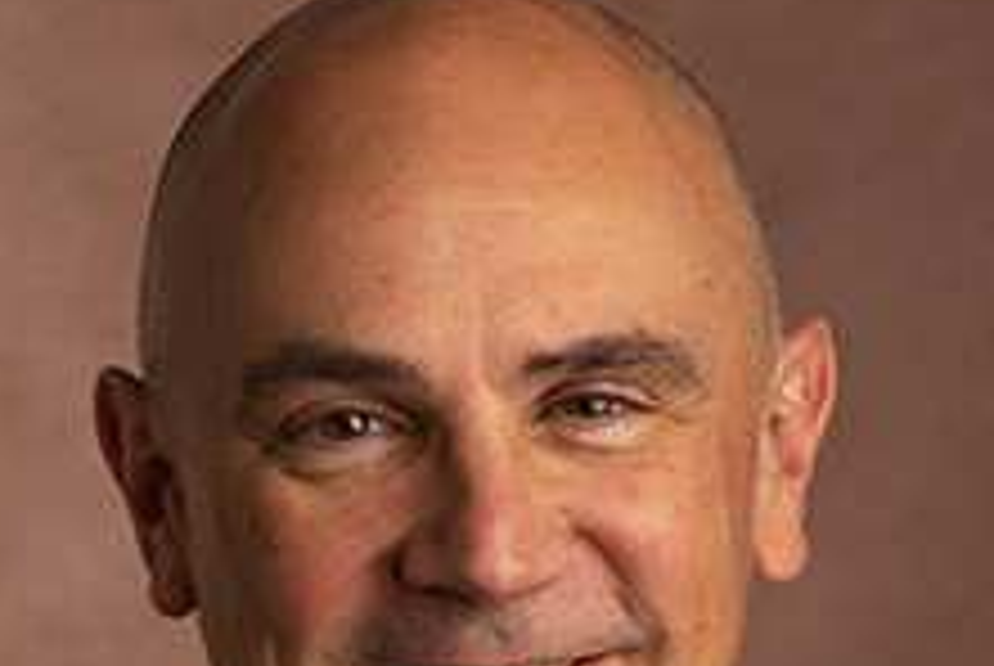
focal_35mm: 244
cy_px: 873
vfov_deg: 5.6
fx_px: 6746
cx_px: 414
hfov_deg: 8.4
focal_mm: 120
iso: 200
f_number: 18
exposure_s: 1/100
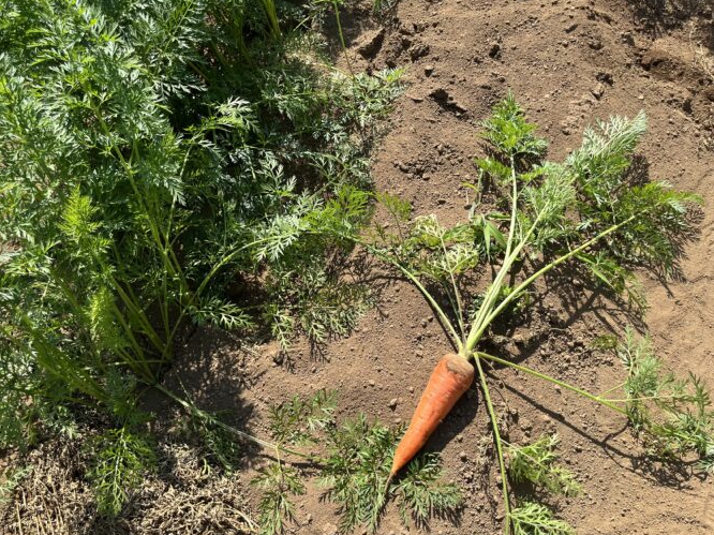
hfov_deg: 59.8
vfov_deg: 46.7
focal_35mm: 30
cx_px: 319
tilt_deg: -52.7
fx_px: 619
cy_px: 287
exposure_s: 1/1458
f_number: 1.6
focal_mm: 5.1
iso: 50
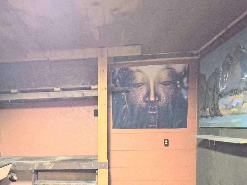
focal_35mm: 24
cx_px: 73
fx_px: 171
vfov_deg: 52.8
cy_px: 150
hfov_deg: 68.5
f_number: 2.2
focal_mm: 2.13
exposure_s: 1/24
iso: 2751
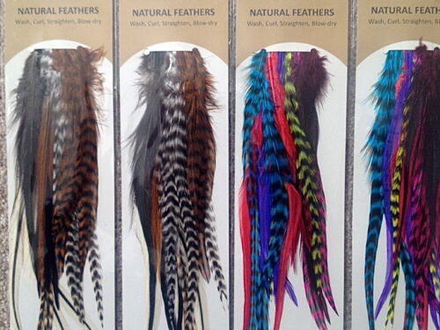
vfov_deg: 40.7
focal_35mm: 35
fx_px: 445
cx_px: 220
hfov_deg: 52.6
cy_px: 165
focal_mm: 4.28
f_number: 2.4
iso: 64
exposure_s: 1/40
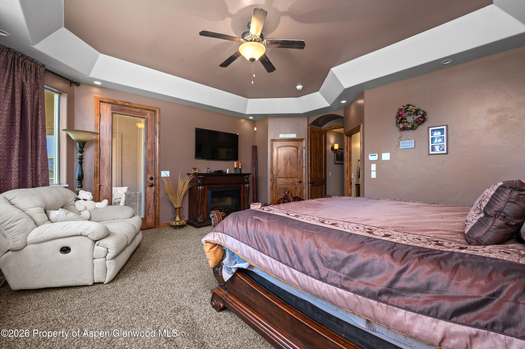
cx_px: 262
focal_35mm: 14
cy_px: 174
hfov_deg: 104.3
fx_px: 204
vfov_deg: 81.1
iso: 320
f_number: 8
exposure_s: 1/5
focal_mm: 14
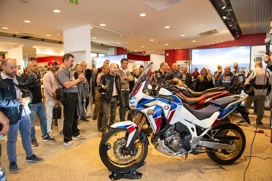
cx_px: 136
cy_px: 90
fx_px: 181
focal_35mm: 24
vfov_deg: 53.2
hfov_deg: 73.7
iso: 1000
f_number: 4.5
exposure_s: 1/125
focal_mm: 24
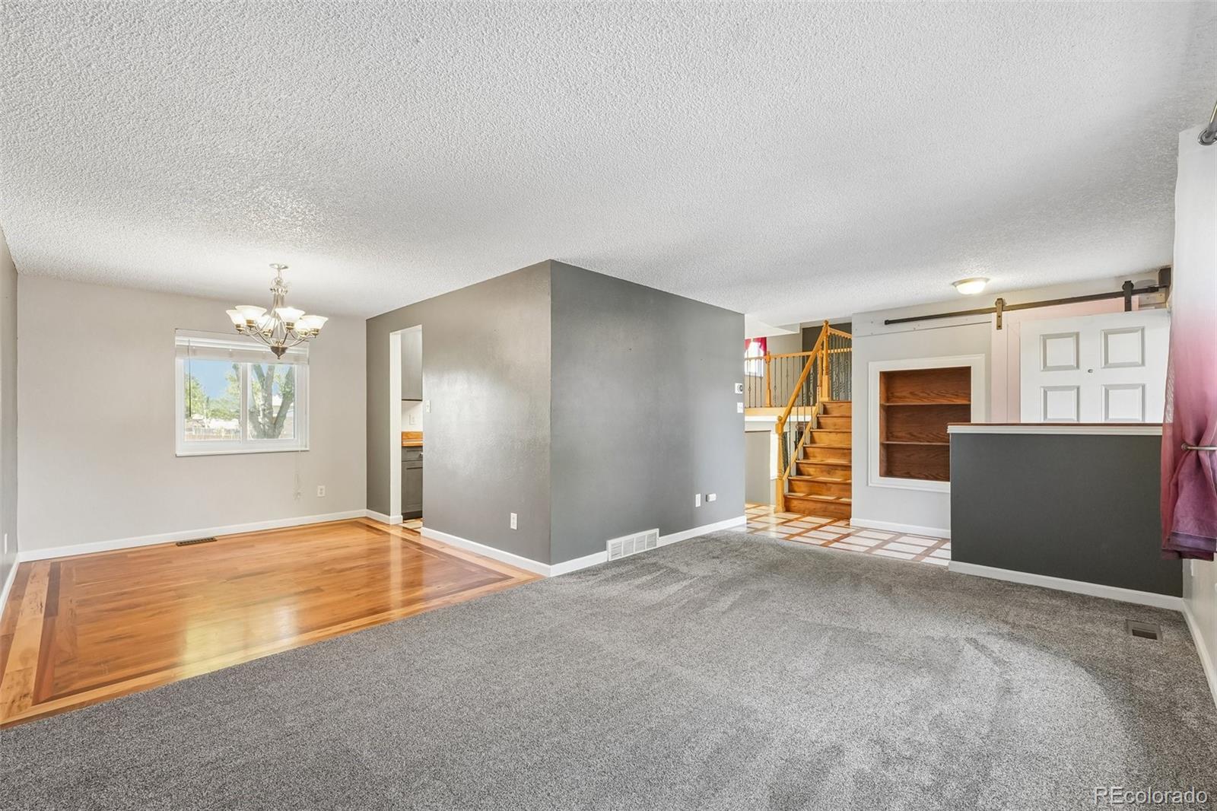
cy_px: 406
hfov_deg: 100.4
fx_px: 507
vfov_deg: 77.3
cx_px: 608
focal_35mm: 15
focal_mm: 10
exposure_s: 1/5
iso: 800
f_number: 8
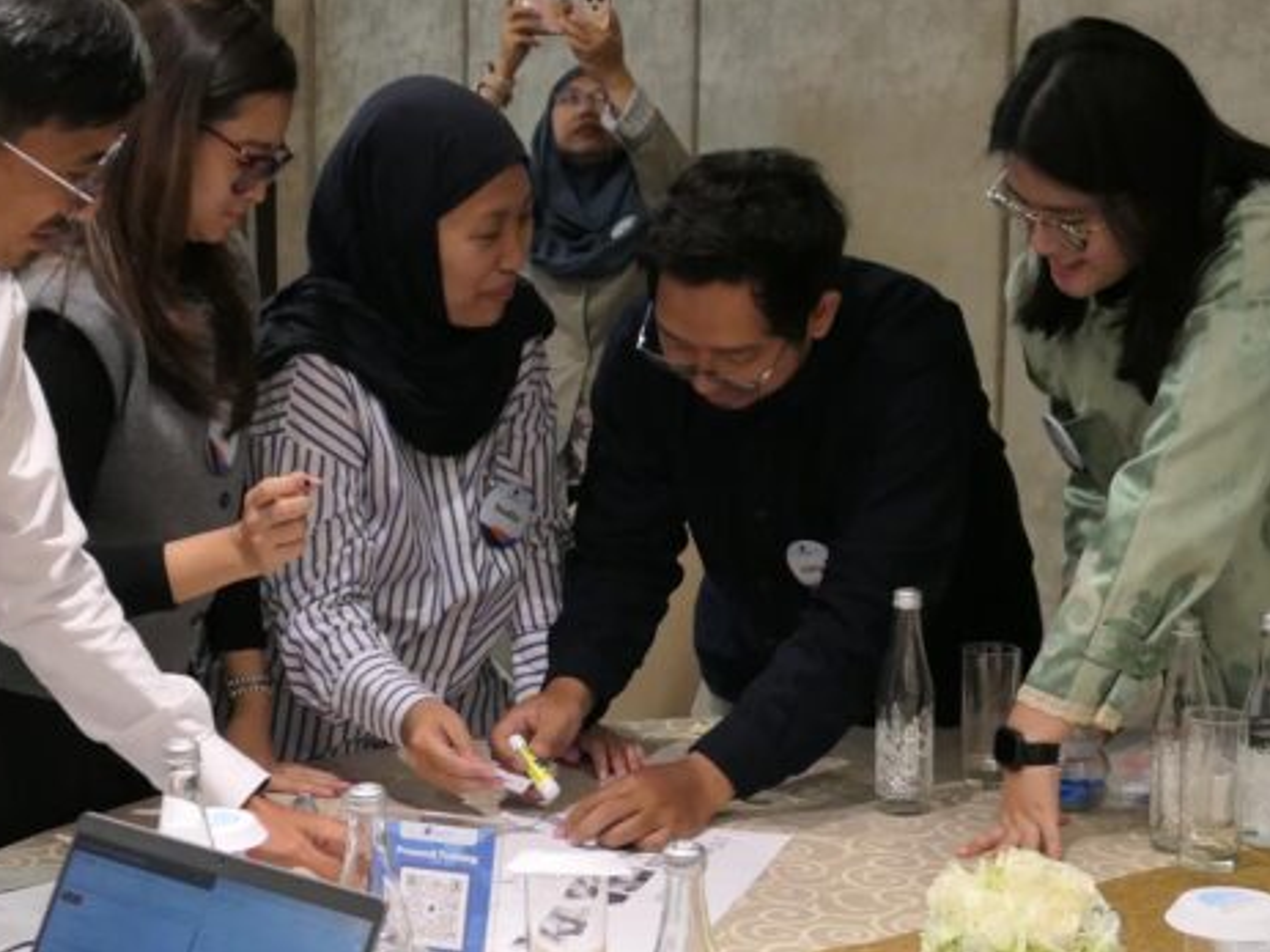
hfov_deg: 29.4
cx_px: 579
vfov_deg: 22.2
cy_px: 487
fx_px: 2421
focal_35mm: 66
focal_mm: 11.2
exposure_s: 1/80
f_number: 2.5
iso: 1000
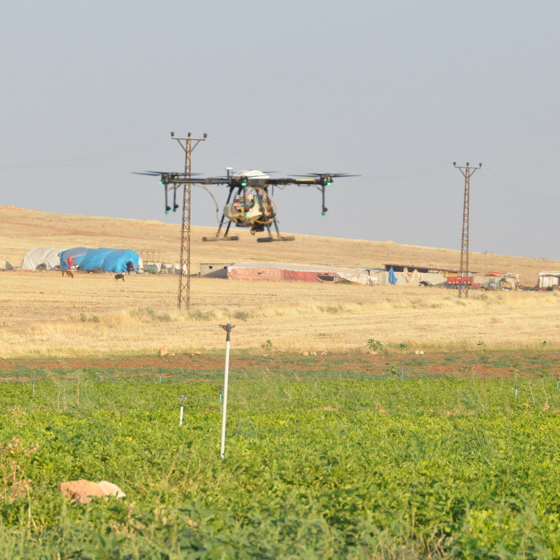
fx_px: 5486
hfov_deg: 5.8
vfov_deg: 5.8
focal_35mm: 300
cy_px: 315
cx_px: 253
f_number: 10
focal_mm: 135
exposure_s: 1/1600
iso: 1600
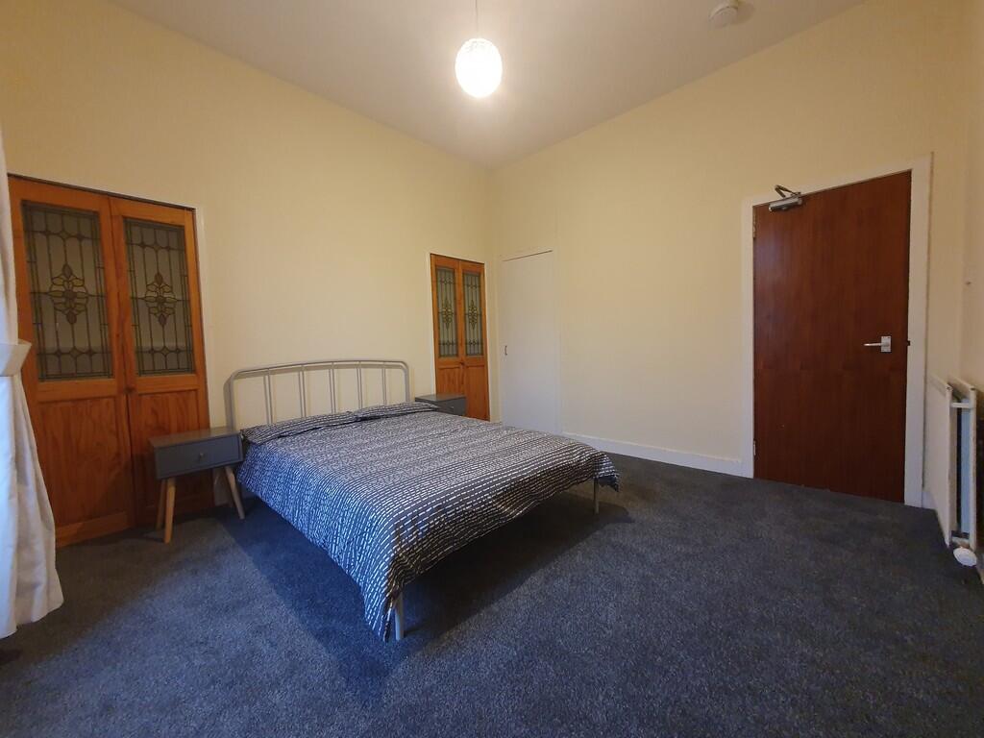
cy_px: 369
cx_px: 492
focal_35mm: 13
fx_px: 370
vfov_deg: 89.9
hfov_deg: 106.2
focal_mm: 1.8
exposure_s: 1/33
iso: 320
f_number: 2.2
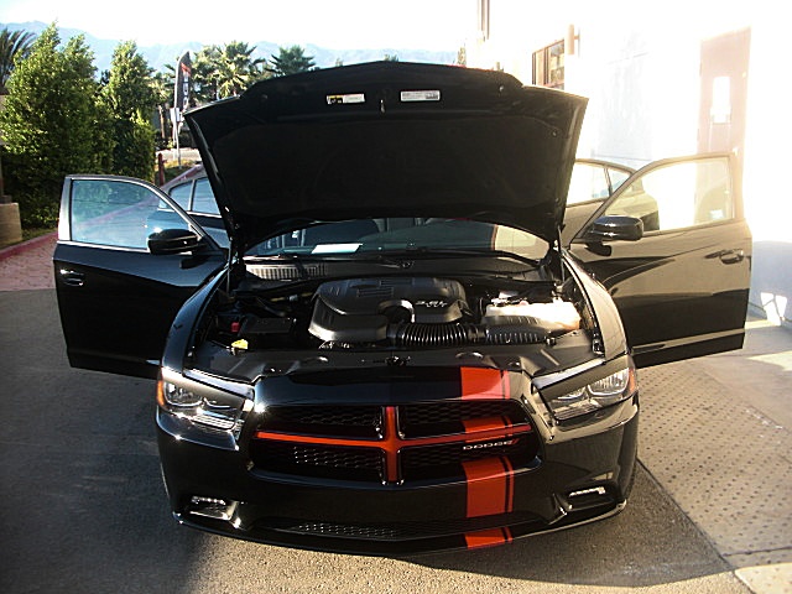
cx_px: 396
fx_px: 824
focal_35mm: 36
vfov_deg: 39.7
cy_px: 297
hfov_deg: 51.4
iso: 50
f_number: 2.8
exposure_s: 1/160
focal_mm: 6.3
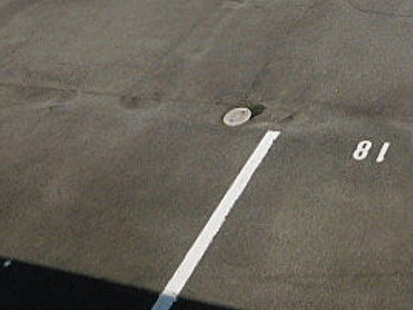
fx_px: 656
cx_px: 365
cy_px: -2
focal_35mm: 55
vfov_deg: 25.2
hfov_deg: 33.3
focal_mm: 4
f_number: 6
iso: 125
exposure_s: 1/800
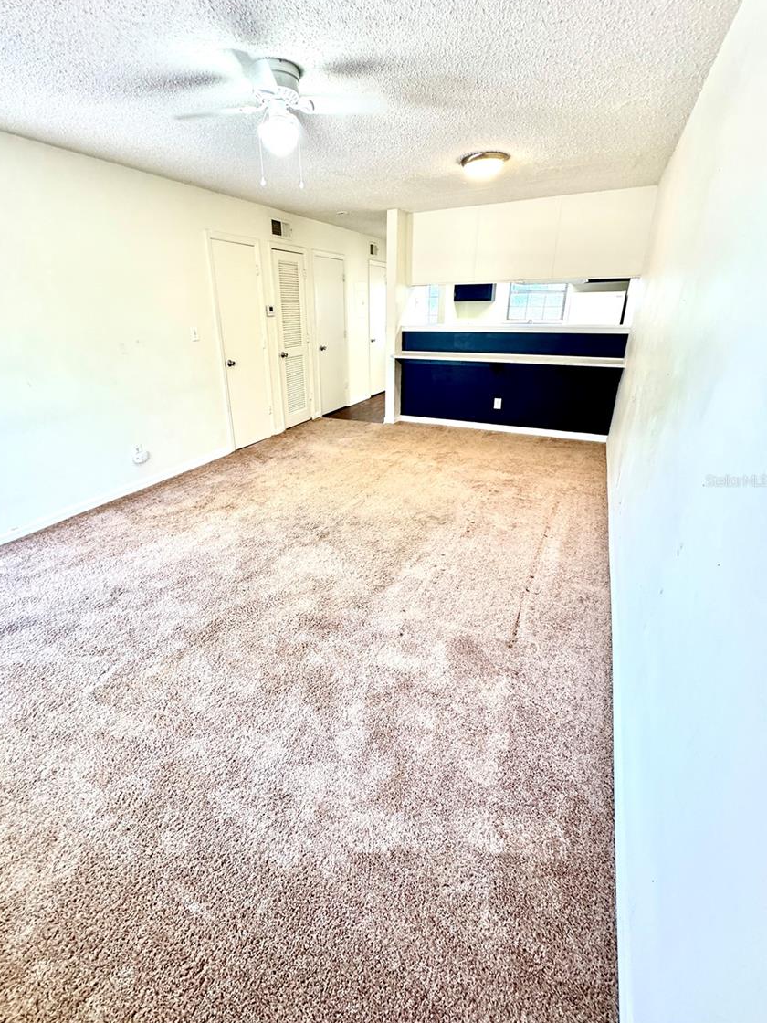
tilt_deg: -20.5
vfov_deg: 98.1
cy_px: 480
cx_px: 360
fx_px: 443
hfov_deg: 81.7
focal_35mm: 15
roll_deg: +1.3
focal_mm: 2.22
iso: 320
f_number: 2.2
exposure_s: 1/120
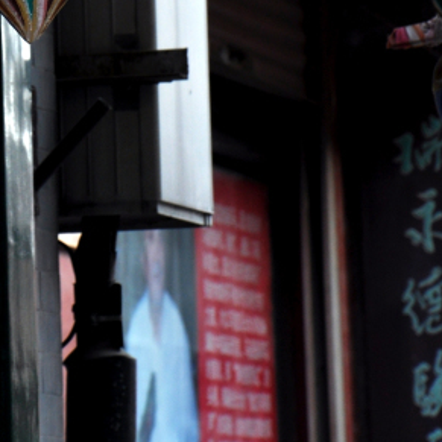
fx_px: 5497
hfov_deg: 4.6
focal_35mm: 380
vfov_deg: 4.6
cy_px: -105
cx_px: -24
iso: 200
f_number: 8
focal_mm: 85
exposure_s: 1/125
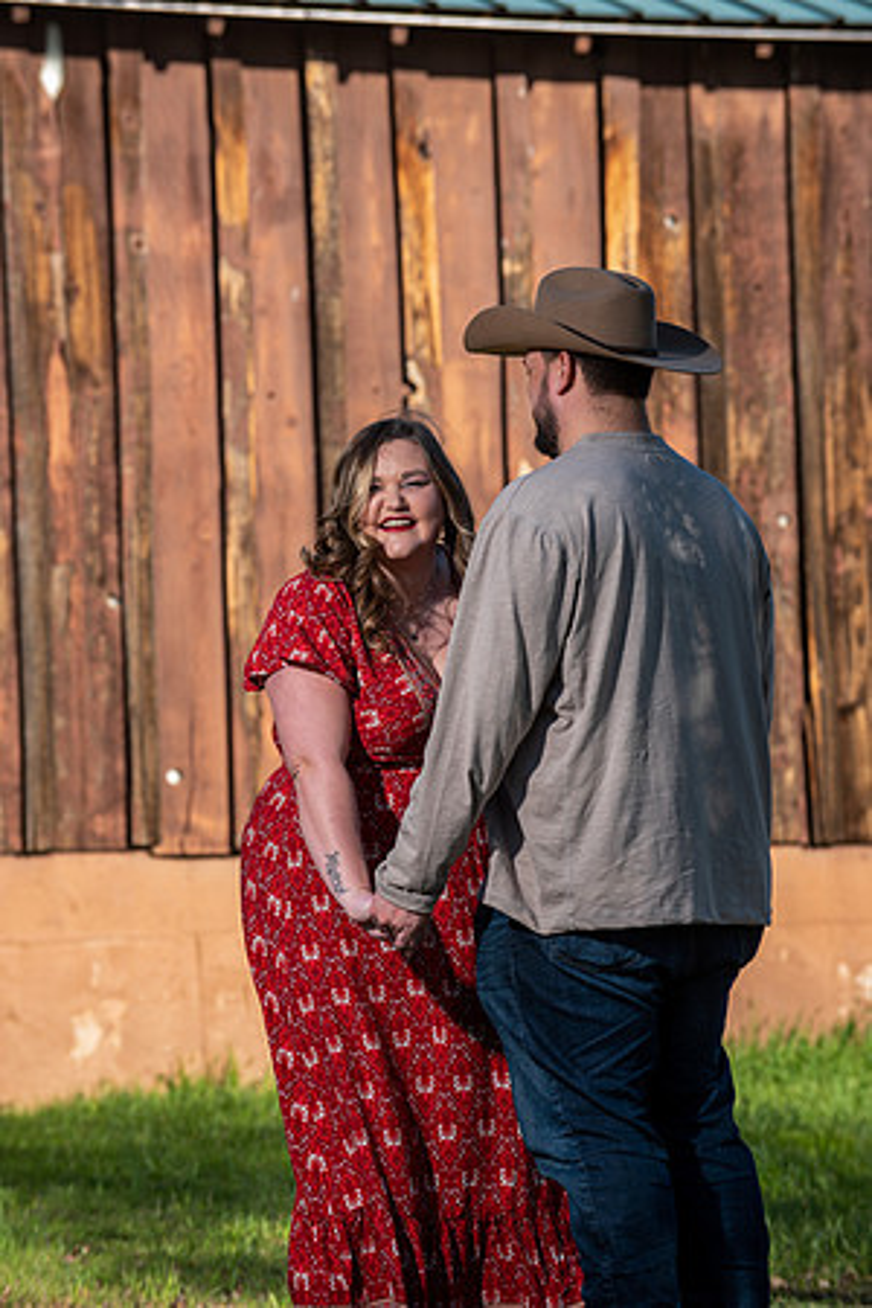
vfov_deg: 10.3
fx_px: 7266
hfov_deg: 6.9
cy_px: 654
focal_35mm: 200
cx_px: 436
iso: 160
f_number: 5.6
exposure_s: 1/250
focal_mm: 200
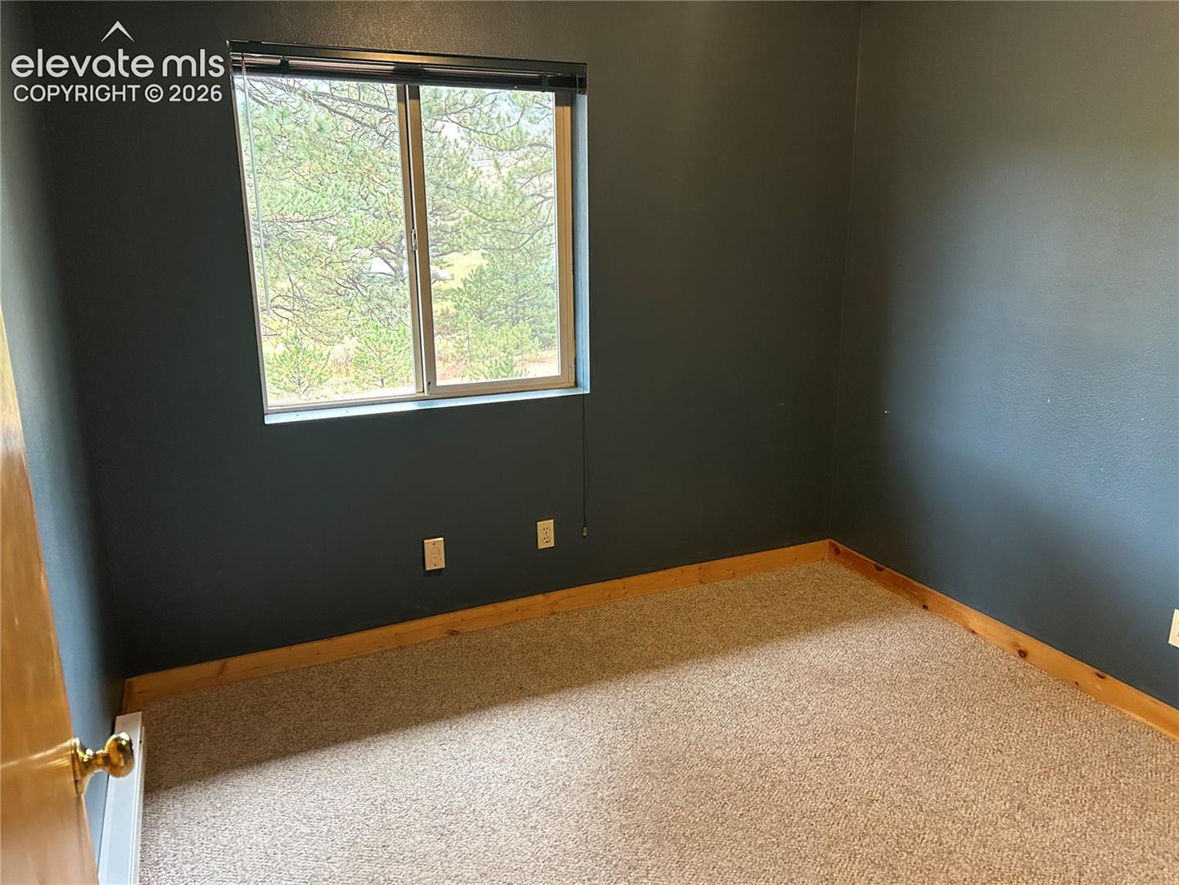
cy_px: 442
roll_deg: +0.7
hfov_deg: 67.3
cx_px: 590
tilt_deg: -14.1
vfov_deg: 53.1
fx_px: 886
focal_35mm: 26
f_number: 1.5
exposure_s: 1/40
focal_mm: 5.7
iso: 400
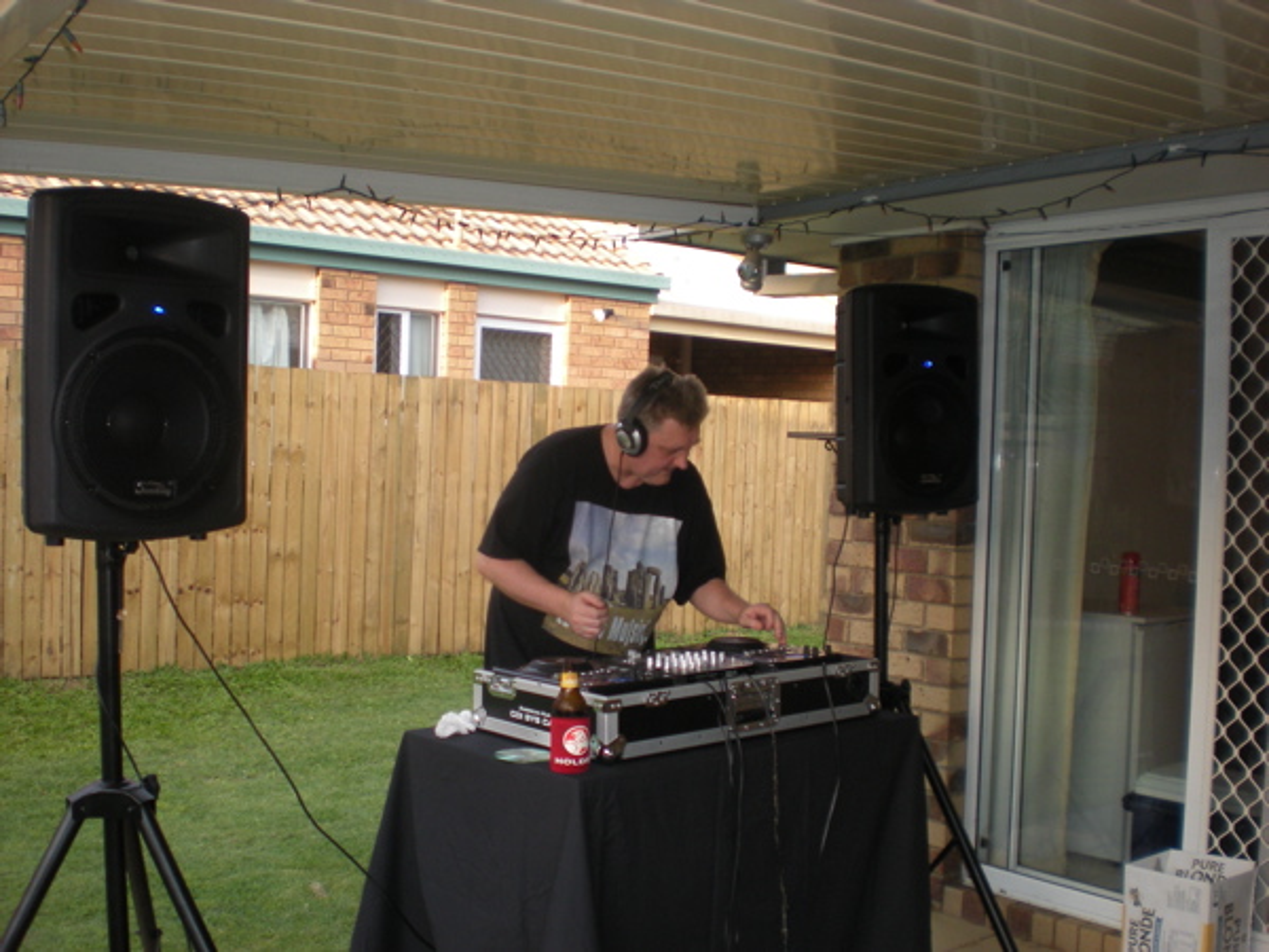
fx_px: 1393
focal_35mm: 38
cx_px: 634
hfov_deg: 49.0
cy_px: 476
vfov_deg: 37.7
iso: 104
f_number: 3.1
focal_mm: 6.3
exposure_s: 1/64
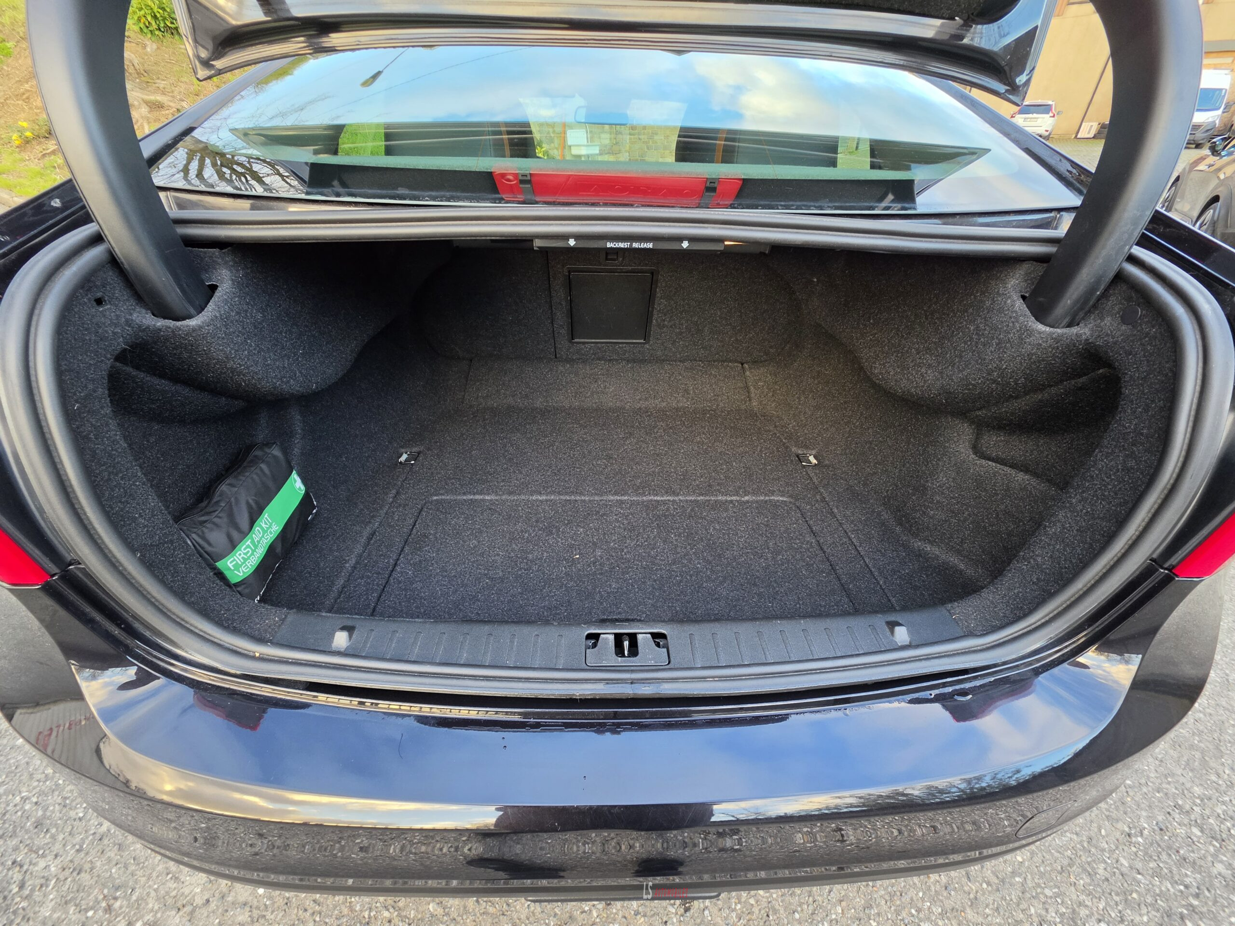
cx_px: 618
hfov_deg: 106.2
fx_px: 464
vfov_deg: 89.9
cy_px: 463
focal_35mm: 13
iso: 160
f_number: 1.9
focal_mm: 2.2
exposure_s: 1/100
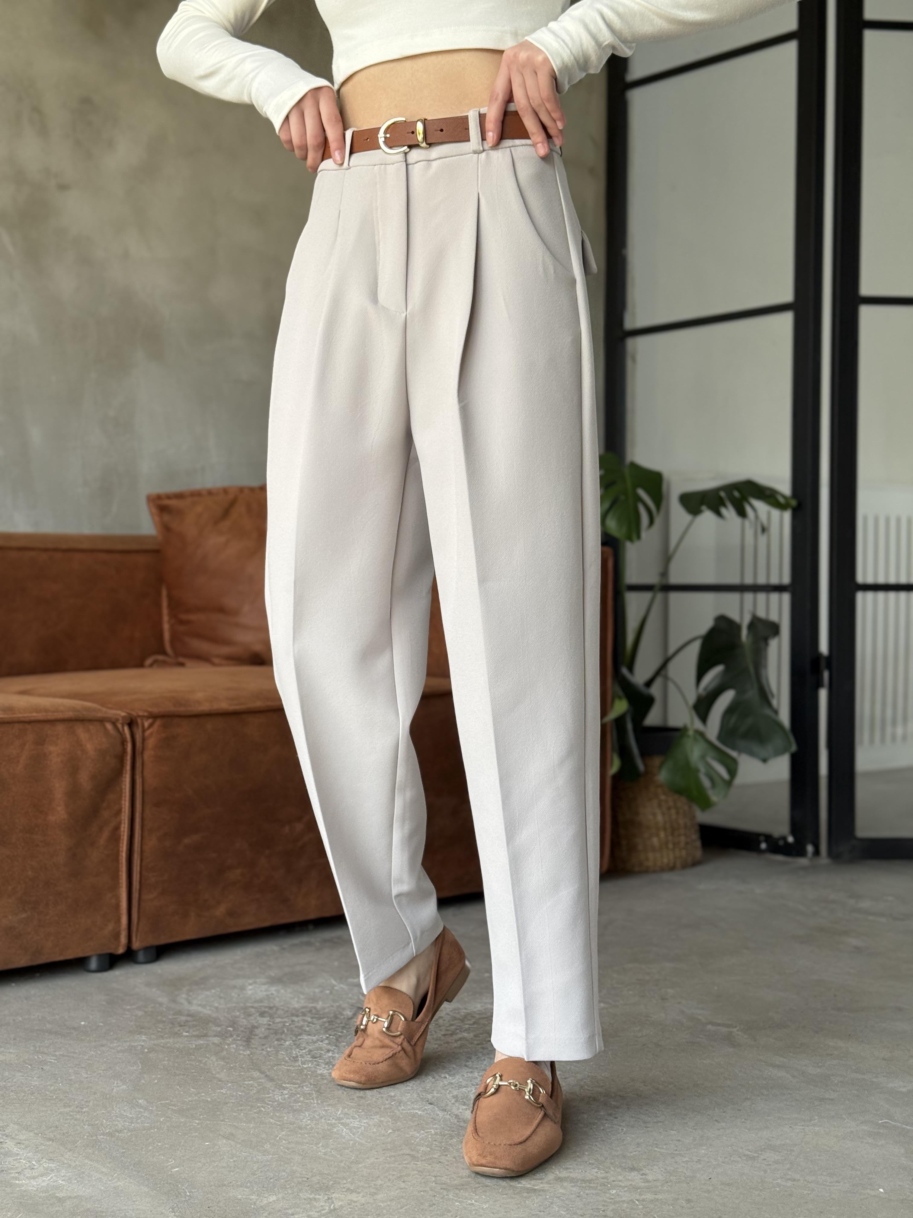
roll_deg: -0.3
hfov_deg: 30.3
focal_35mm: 48
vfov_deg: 39.7
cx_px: 456
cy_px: 609
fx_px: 1688
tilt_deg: -0.7
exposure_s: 1/62
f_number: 1.78
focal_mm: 6.76
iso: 100
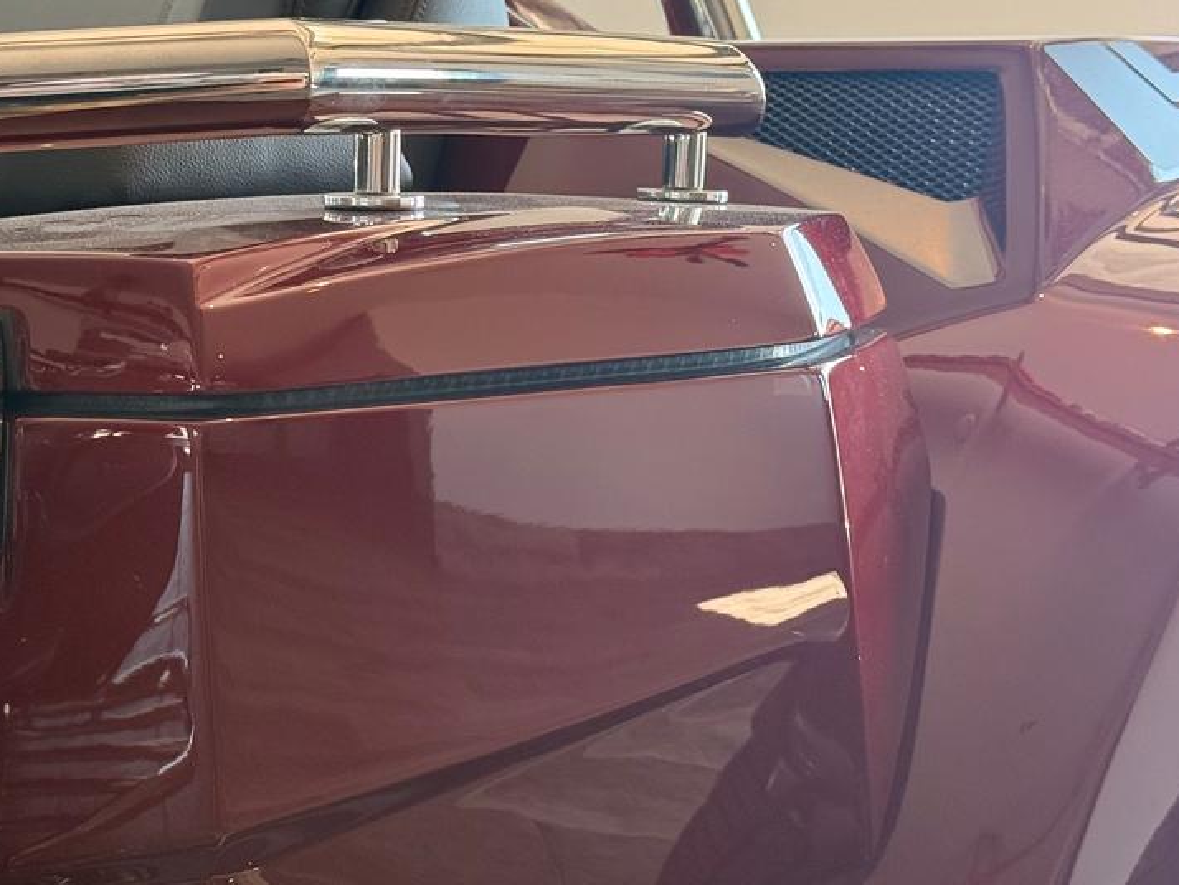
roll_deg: -0.4
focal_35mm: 86
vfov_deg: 17.2
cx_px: 279
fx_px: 2930
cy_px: 462
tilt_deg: -3.8
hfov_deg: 22.5
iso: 100
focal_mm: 6.76
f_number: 1.78
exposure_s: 1/120
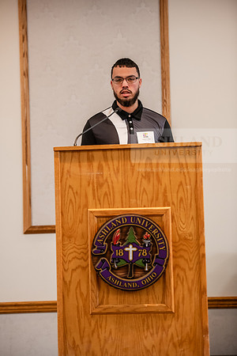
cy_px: 178
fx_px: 1145
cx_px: 118
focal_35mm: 116
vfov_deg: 17.6
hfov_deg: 11.8
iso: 2000
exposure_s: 1/200
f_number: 3.2
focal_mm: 116
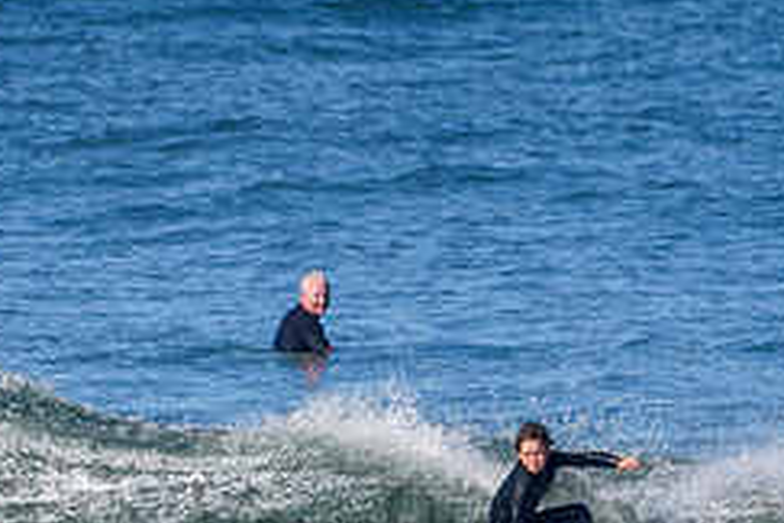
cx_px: 526
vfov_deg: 0.8
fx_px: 38957
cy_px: 505
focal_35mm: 1789
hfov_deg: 1.2
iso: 360
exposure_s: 1/2000
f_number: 5.6
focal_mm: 500
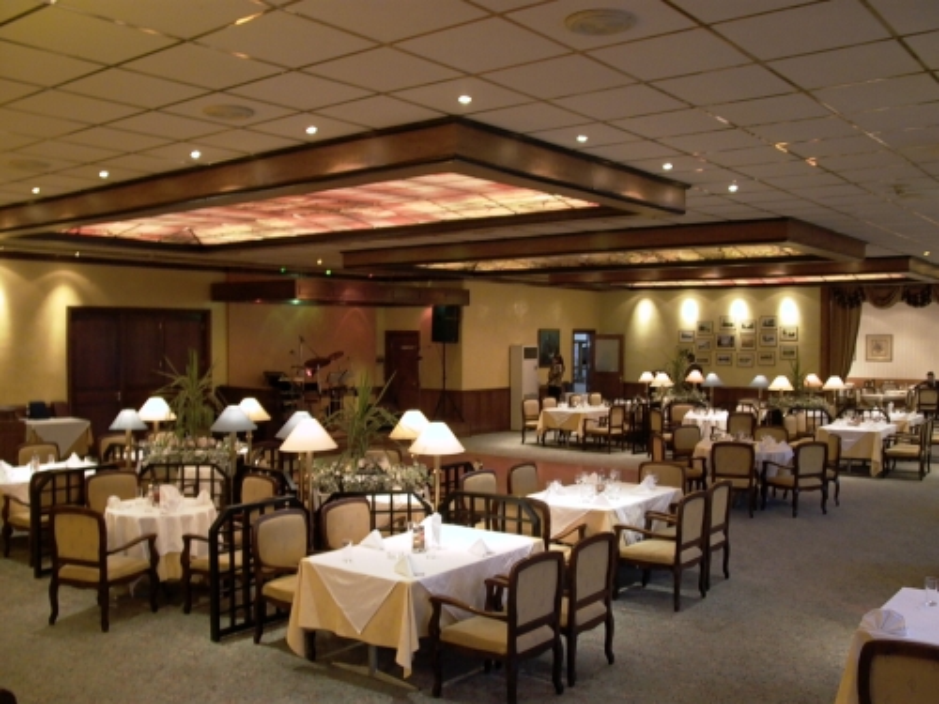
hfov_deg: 55.4
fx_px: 895
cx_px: 470
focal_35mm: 33
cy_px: 352
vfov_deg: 42.9
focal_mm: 7.13
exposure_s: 1/8
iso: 100
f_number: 2.04
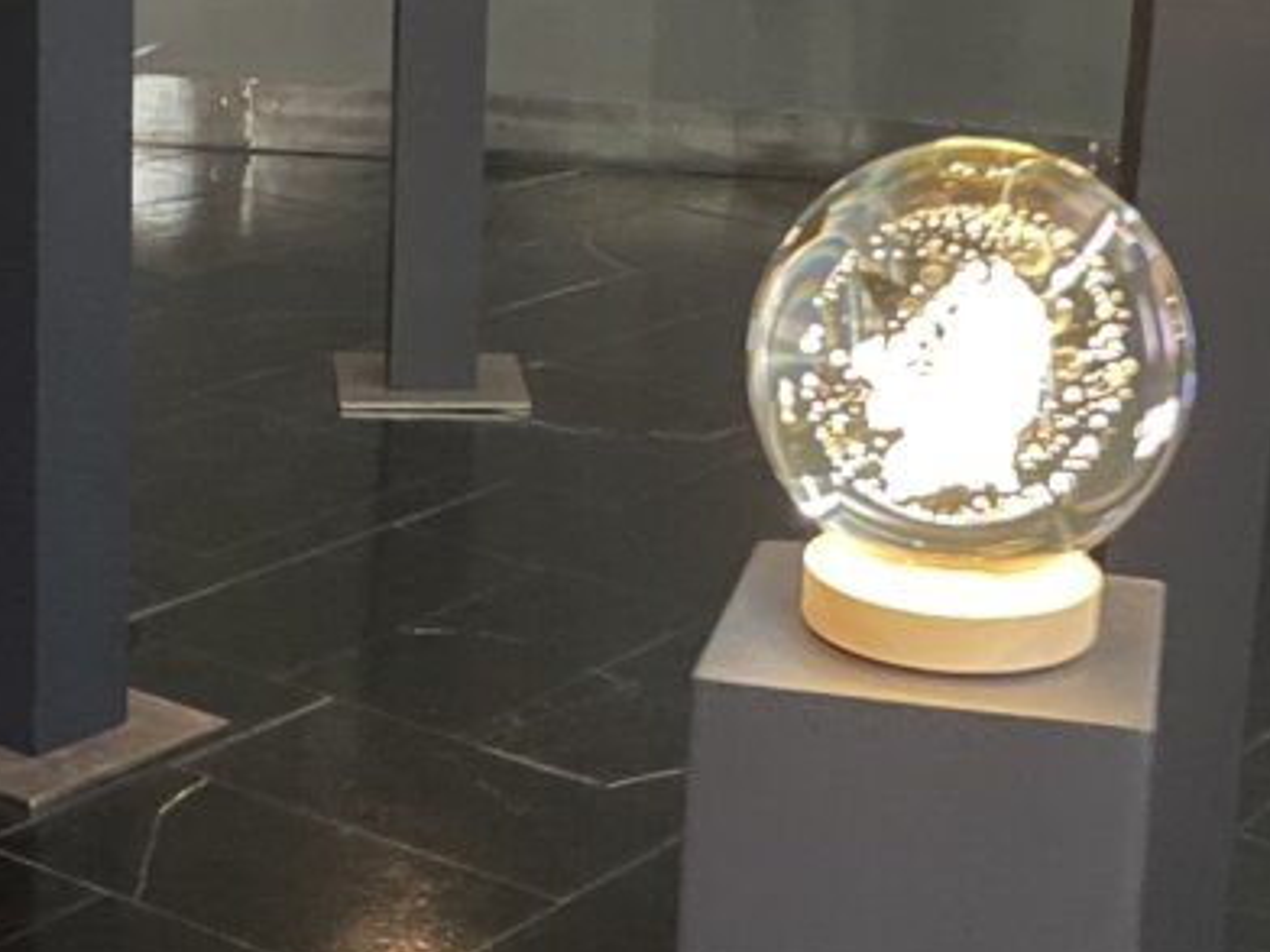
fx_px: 3119
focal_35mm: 85
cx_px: 752
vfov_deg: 17.3
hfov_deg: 23.0
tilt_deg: -12.8
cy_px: 246
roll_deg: -3.8
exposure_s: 1/4
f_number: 1.6
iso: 500
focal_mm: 4.2
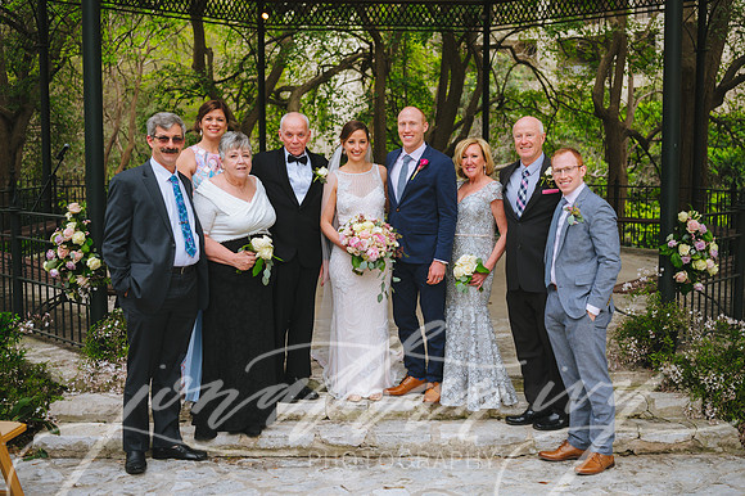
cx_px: 393
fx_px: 874
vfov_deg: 31.7
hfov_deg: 46.2
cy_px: 234
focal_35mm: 42
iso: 400
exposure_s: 1/2000
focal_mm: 40
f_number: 2.8
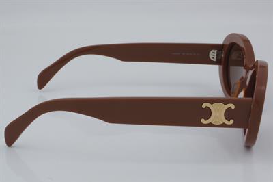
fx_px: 568
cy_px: 91
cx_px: 136
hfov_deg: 27.0
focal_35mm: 75
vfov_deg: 18.2
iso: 100
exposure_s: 1/4
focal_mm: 50
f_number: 32
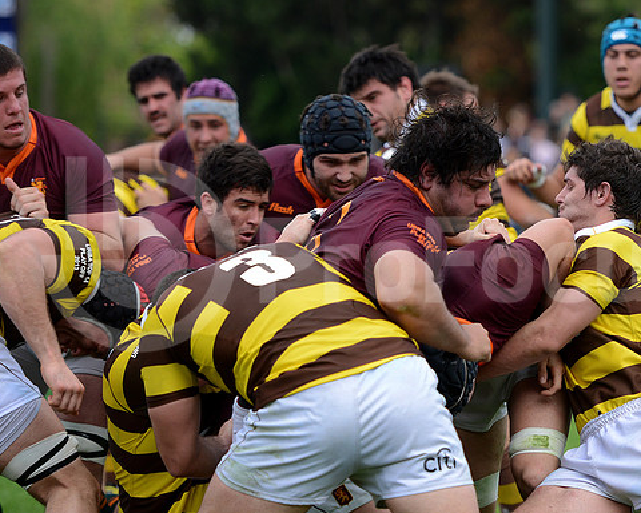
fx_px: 3225
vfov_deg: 9.1
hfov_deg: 11.3
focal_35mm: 170
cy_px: 257
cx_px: 367
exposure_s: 1/800
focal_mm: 150
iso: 320
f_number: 2.8
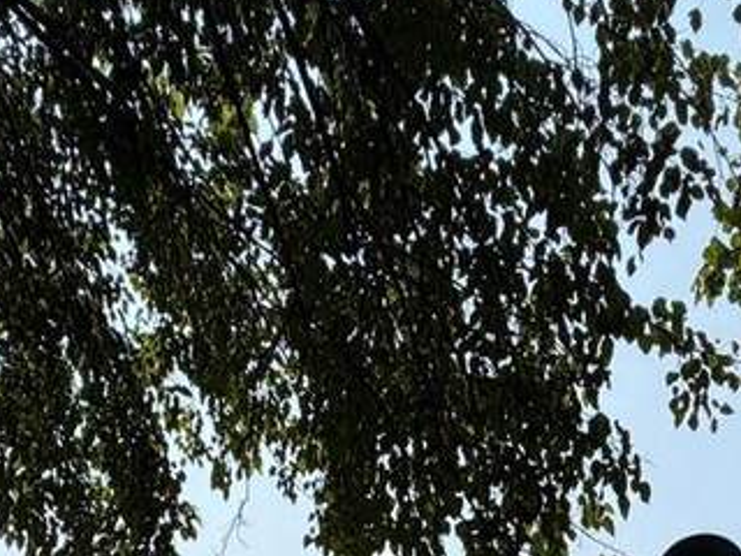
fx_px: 1199
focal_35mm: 56
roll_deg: +0.6
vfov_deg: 19.9
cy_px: 968
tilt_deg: +7.6
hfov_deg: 34.2
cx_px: 449
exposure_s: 1/955
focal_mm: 2.22
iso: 20
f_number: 2.2
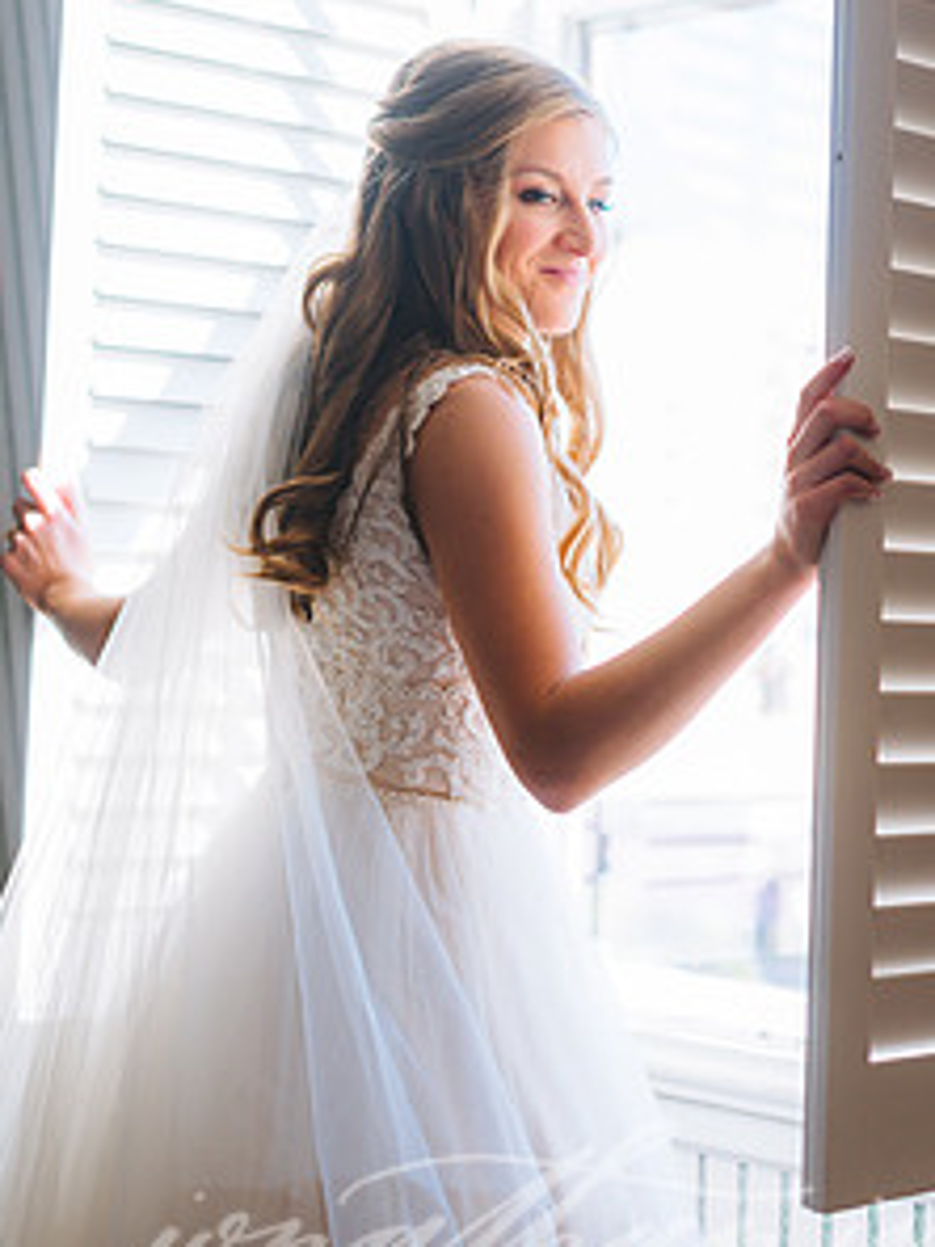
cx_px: 554
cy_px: 468
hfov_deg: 20.1
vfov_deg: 26.6
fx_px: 2629
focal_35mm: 73
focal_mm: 50
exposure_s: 1/1250
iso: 250
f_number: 2.2
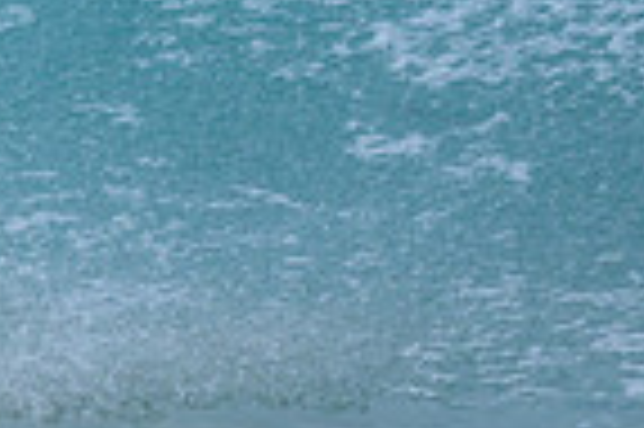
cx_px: -242
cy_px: -403
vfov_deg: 0.3
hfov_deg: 0.5
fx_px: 70883
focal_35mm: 3967
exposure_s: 1/1600
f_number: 6.3
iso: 280
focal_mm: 800
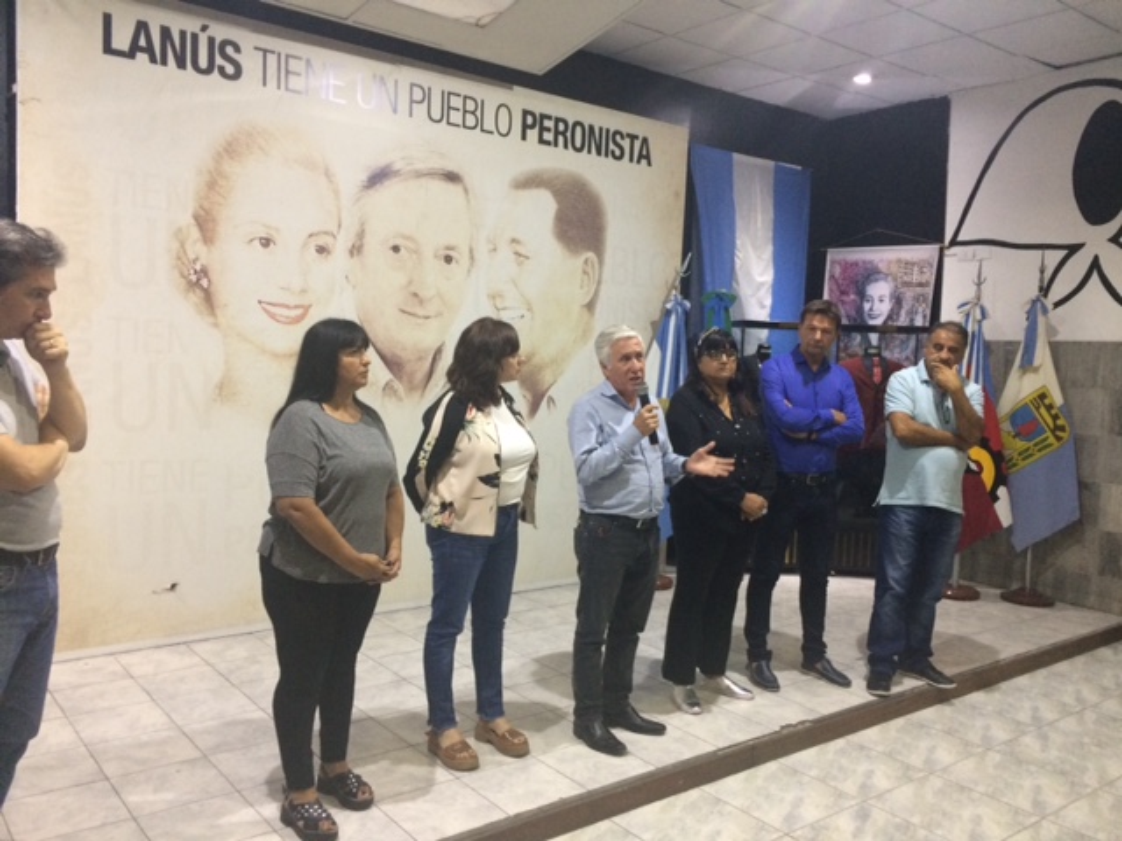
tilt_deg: -4.7
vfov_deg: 48.2
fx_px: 940
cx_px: 561
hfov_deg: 61.7
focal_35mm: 29
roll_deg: -1.8
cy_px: 420
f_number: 2.2
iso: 200
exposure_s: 1/33
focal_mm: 4.15
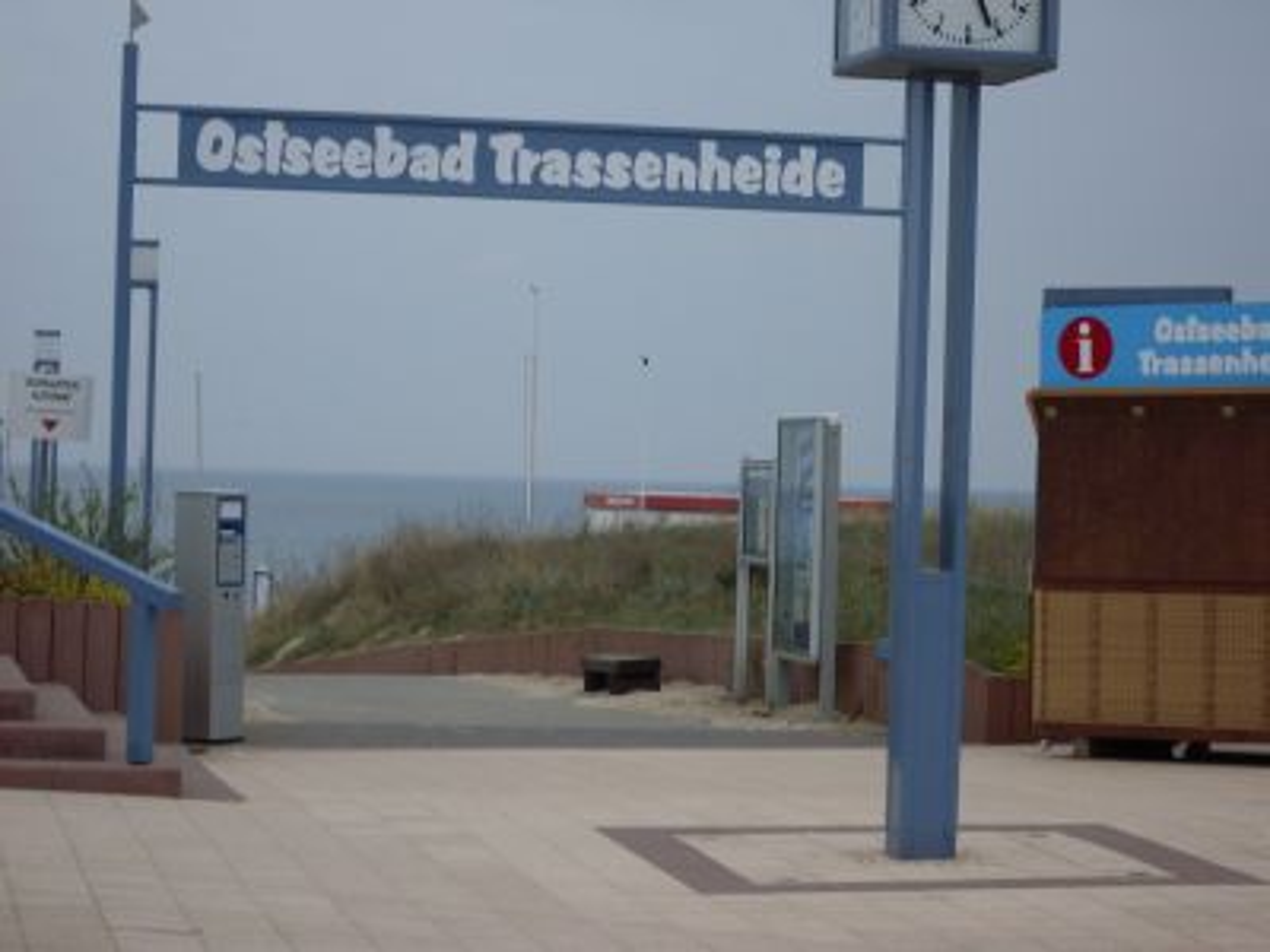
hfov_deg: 17.3
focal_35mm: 114
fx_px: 4182
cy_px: 476
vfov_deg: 13.0
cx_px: 635
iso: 80
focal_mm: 18.9
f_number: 5.2
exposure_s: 1/500
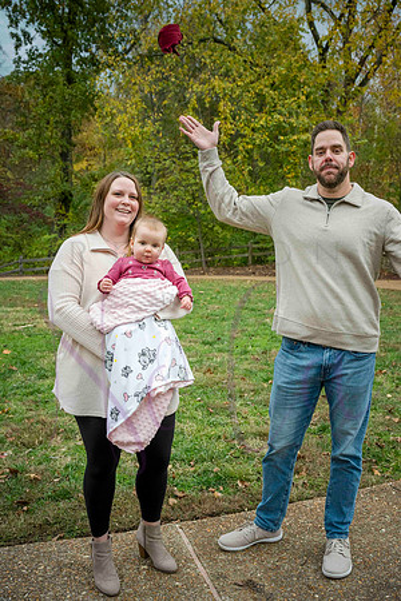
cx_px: 200
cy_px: 300
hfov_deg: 35.9
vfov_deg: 51.9
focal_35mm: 37
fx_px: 618
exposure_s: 1/500
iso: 400
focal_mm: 37
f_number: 5.6
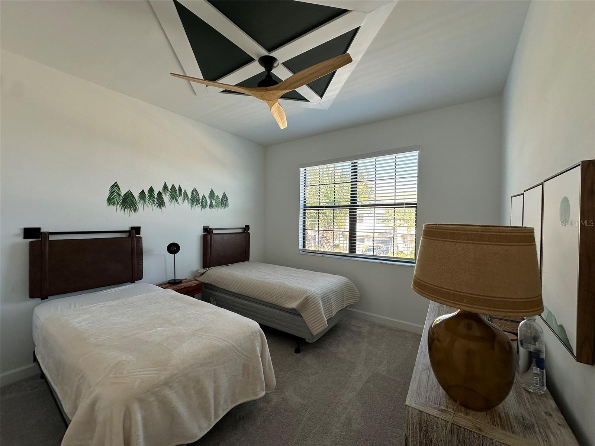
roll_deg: -1.1
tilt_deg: -0.7
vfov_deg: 85.7
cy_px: 223
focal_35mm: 14
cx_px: 298
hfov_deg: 102.1
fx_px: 241
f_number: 2.2
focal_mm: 2.22
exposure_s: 1/99
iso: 40
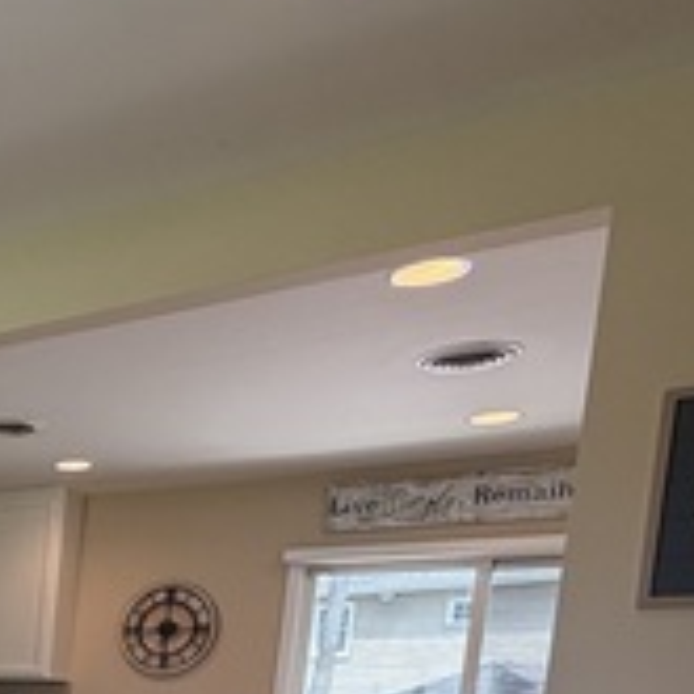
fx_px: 1134
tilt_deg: -7.2
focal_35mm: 50
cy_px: 850
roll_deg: -1.6
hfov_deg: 25.1
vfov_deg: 29.0
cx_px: -372
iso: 160
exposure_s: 1/120
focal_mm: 2.22
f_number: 2.2
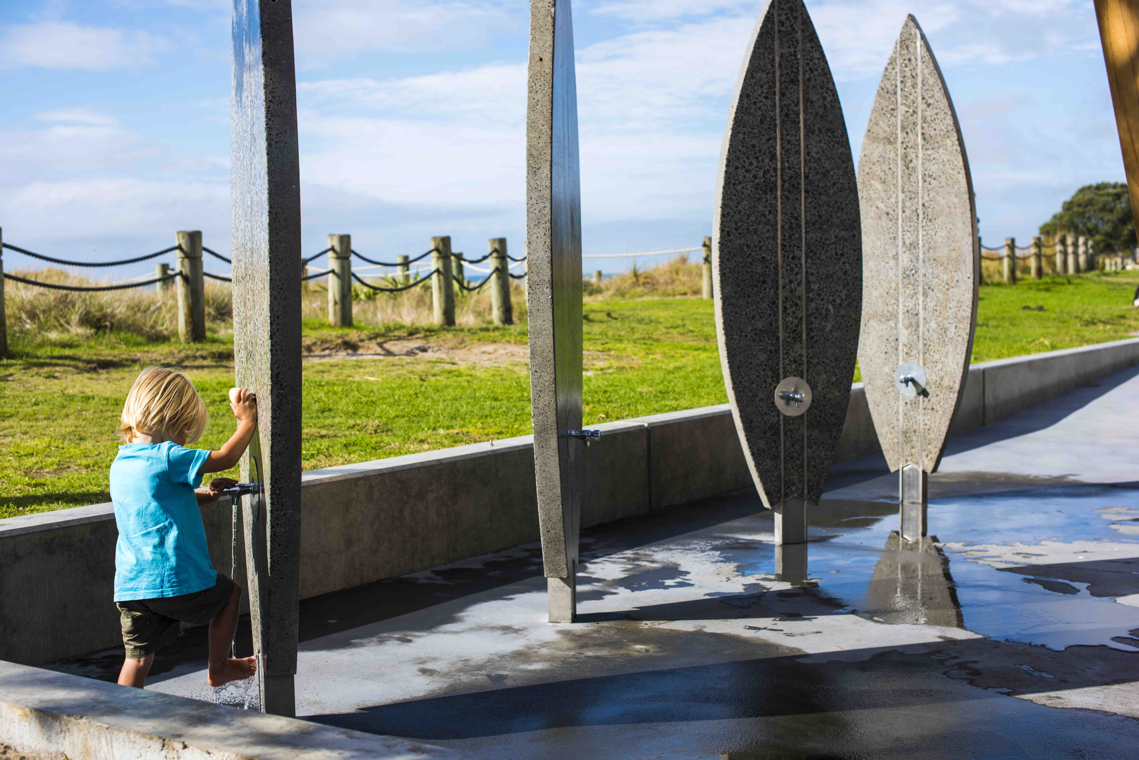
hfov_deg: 39.6
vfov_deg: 27.0
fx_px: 1582
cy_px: 380
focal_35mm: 50
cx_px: 570
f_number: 5.6
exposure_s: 1/800
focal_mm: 50
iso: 125
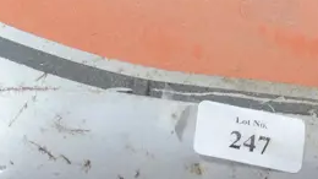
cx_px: 351
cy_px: 229
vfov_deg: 6.4
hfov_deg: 11.2
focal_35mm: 189
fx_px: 1593
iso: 1250
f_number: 4.7
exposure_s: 1/60
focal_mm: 22
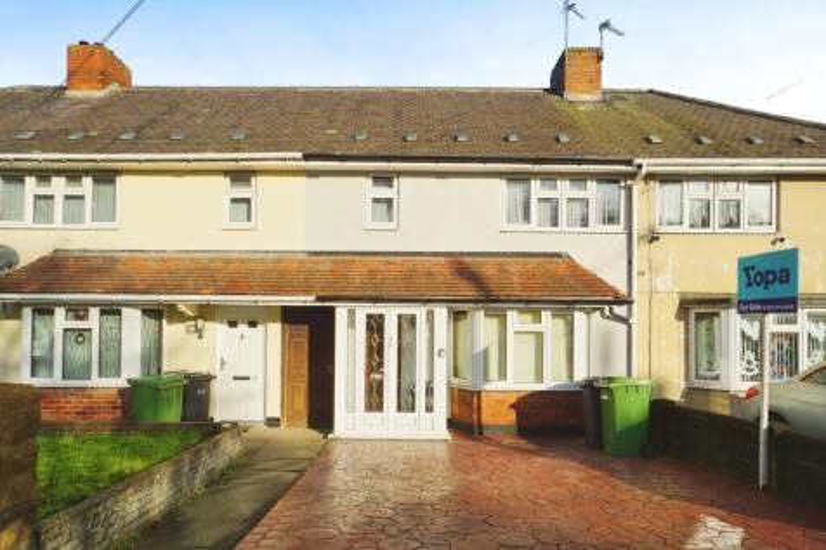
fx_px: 482
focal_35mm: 21
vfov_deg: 59.5
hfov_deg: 81.2
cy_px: 275
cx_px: 413
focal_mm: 14
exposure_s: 1/200
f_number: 11
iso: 100
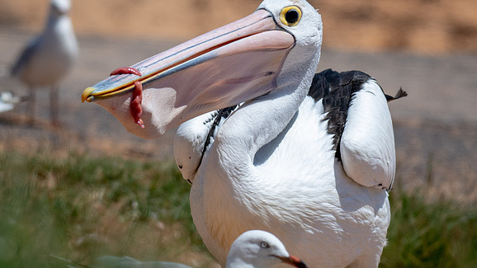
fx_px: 7626
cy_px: 81
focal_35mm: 603
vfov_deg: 2.0
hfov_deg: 3.6
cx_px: 254
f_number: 5.6
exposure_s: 1/2000
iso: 180
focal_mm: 240
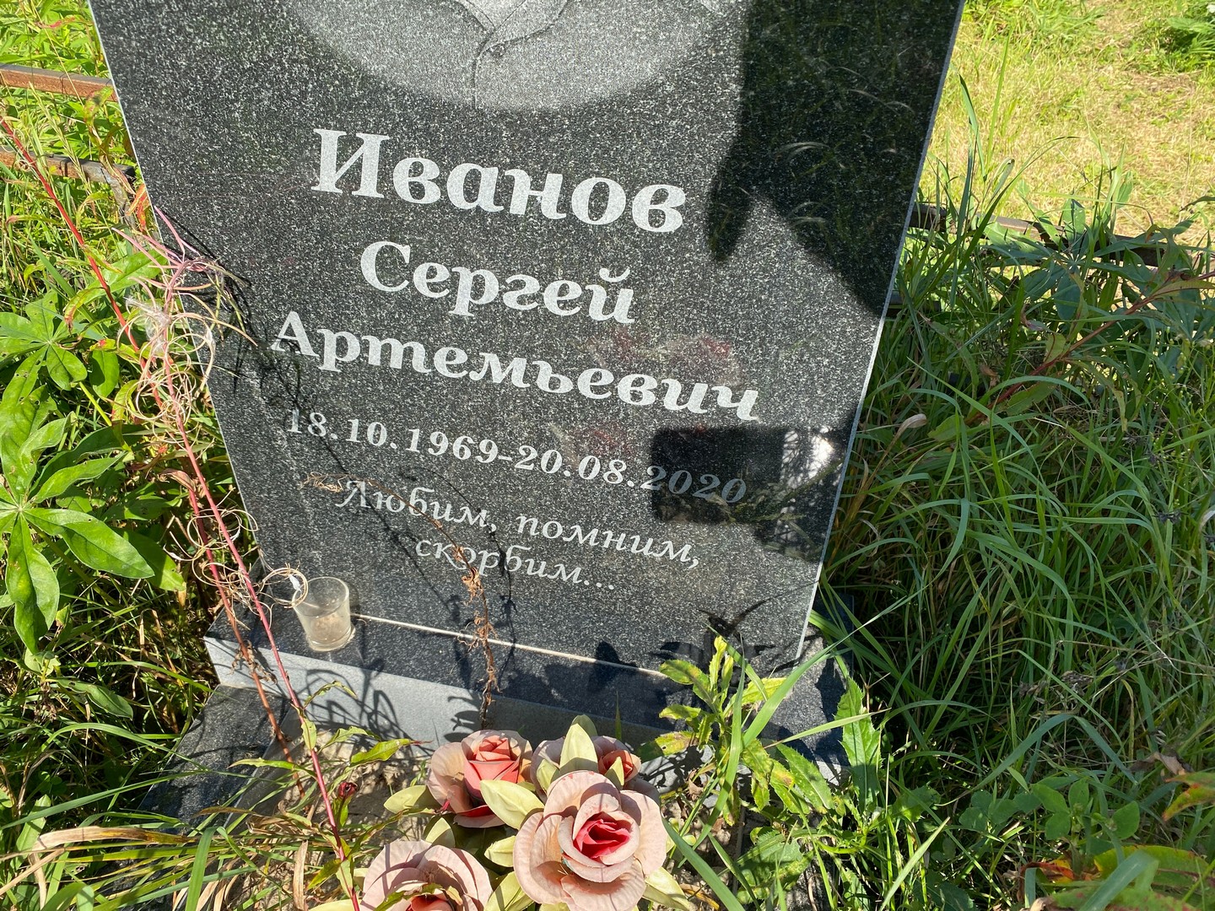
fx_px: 913
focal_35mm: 26
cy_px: 456
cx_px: 608
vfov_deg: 53.1
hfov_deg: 67.3
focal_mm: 4.25
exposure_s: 1/1025
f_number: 1.8
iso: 32
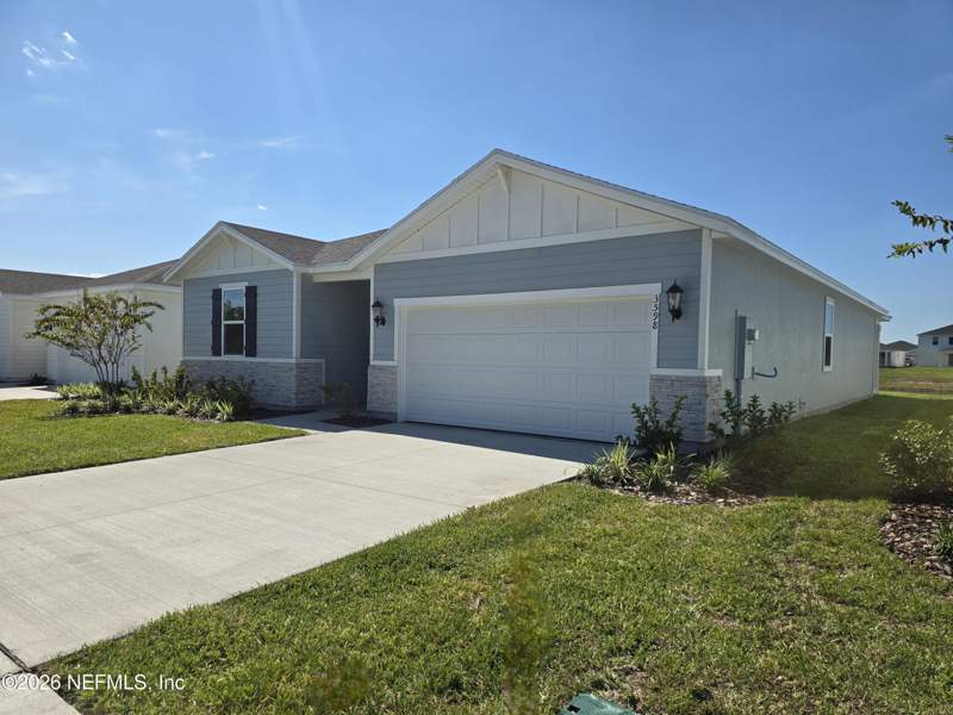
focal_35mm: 23
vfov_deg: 58.9
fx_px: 633
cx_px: 476
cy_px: 358
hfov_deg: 73.9
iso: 12
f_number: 1.7
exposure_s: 1/1429
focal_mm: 6.3
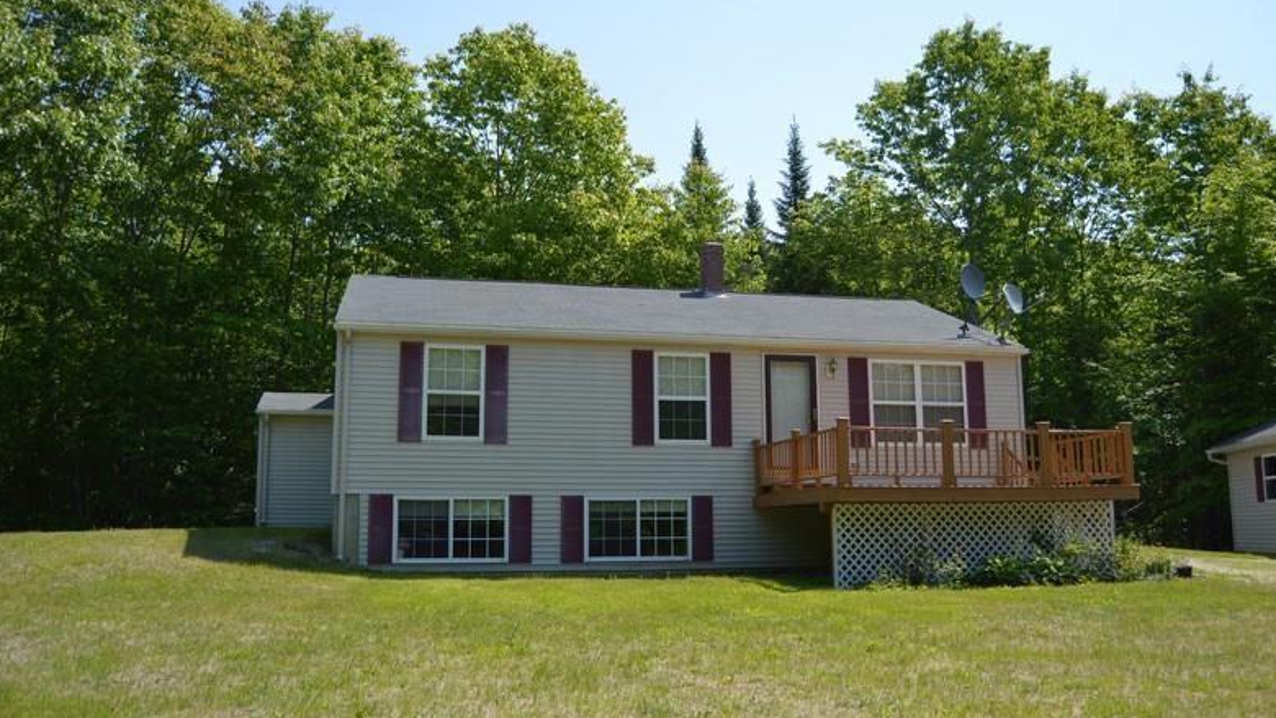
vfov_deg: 40.2
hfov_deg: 66.1
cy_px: 375
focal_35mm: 29
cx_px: 643
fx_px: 981
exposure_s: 1/800
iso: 100
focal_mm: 18
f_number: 3.5
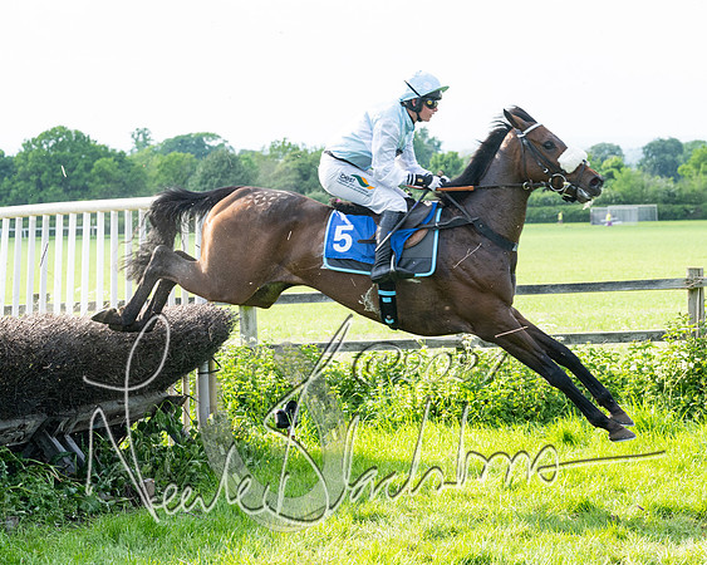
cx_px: 417
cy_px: 245
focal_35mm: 110
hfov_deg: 17.4
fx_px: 2310
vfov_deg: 13.9
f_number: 5
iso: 400
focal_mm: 70
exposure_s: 1/1000
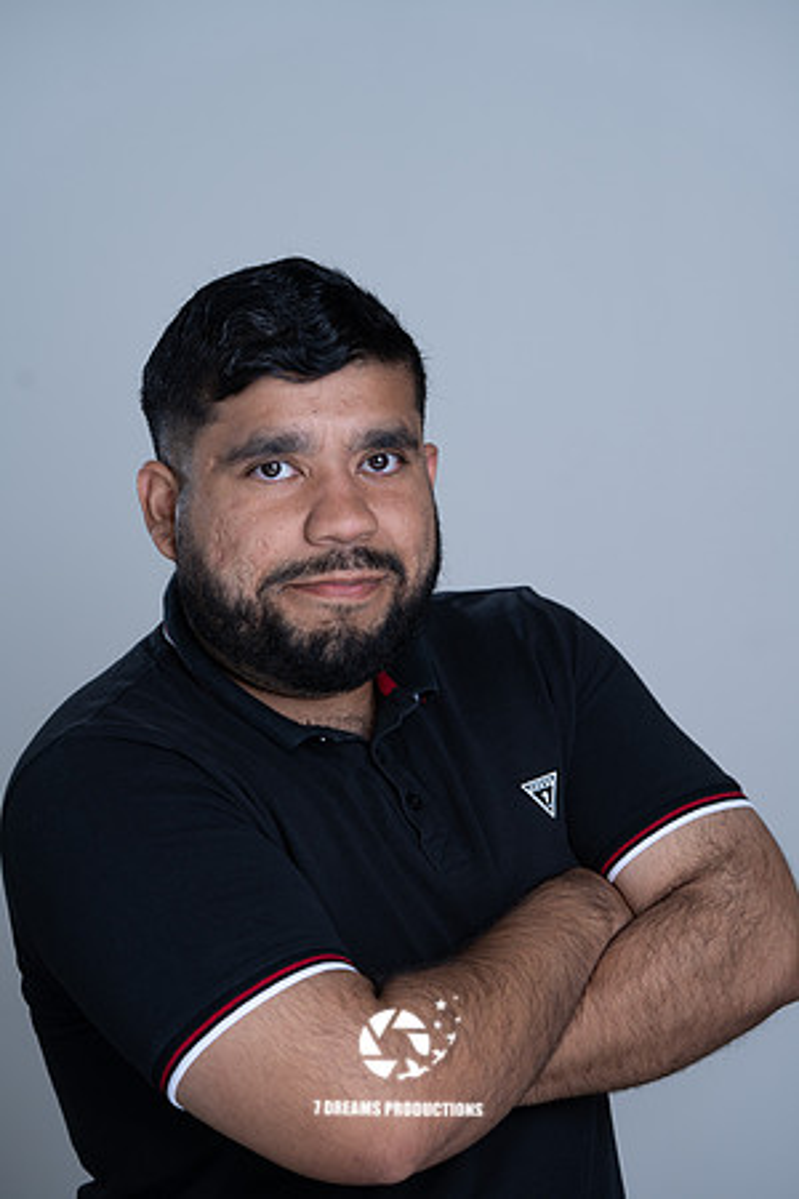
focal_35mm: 114
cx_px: 400
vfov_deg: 17.9
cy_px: 600
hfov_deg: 12.0
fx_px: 3795
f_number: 5.6
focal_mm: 114
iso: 160
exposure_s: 1/200
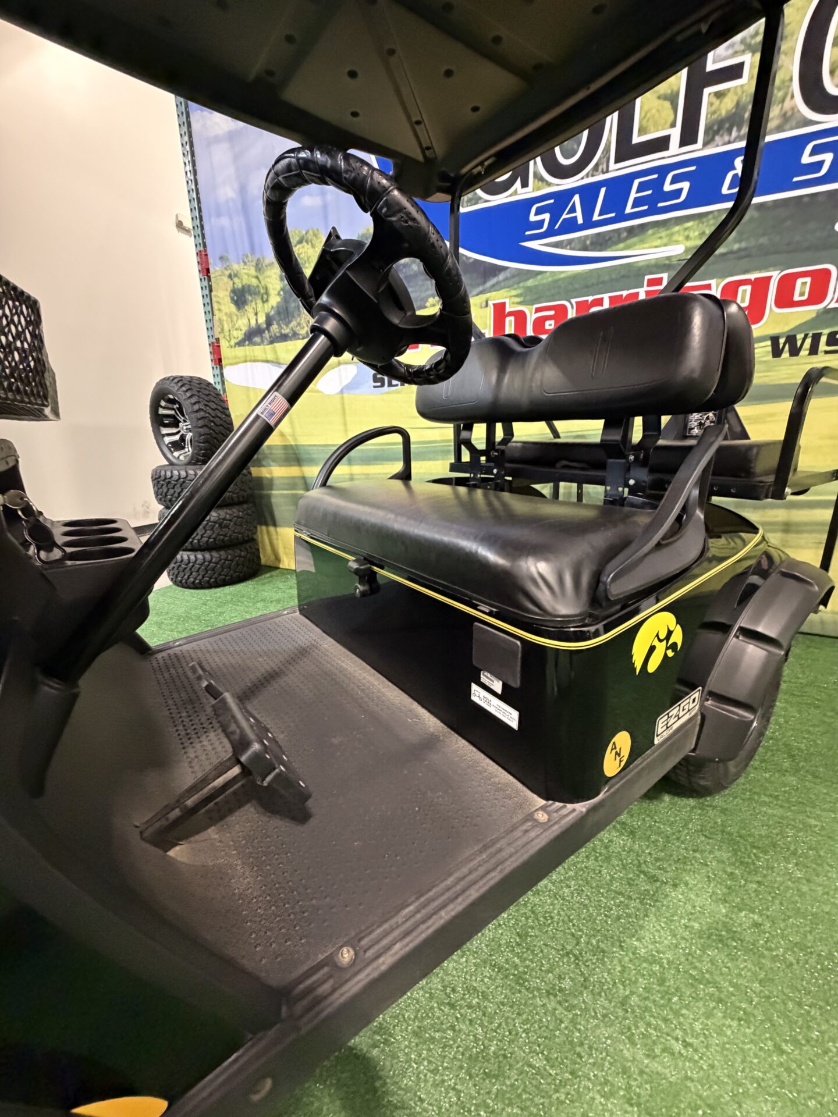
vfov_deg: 102.1
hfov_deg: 85.7
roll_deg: -0.5
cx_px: 419
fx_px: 452
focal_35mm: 14
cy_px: 558
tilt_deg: -15.1
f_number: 2.2
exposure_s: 1/60
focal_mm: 2.22
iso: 1000
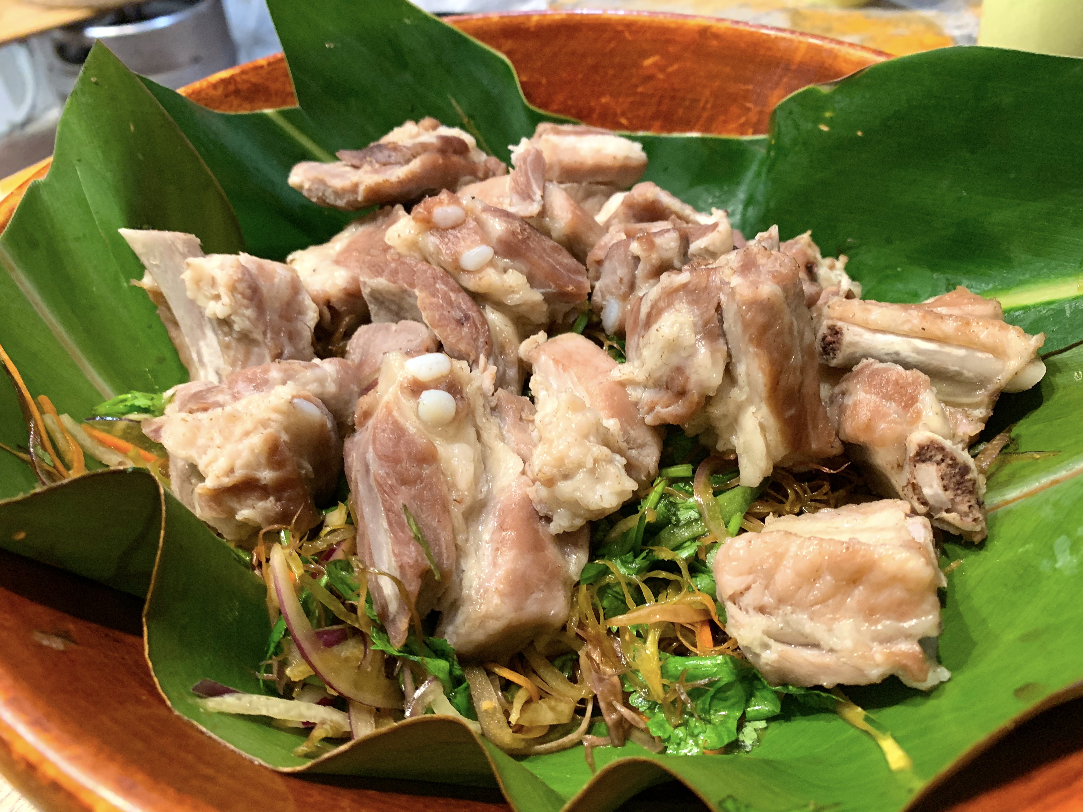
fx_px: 813
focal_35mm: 26
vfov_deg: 53.1
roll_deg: +0.9
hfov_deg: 67.3
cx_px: 542
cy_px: 406
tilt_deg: -44.8
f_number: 1.8
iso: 400
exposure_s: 1/40
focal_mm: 4.25
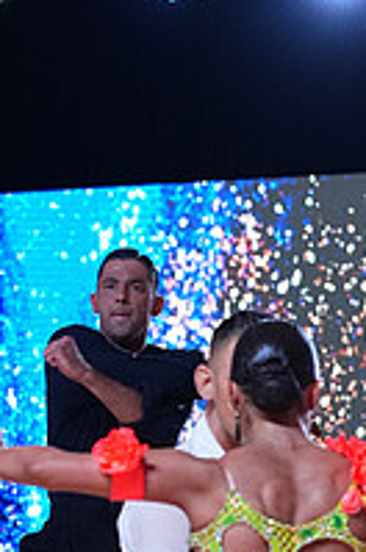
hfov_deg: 6.2
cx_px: 237
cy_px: 705
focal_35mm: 222
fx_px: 3397
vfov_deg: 9.1
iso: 1000
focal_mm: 76
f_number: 4
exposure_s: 1/500
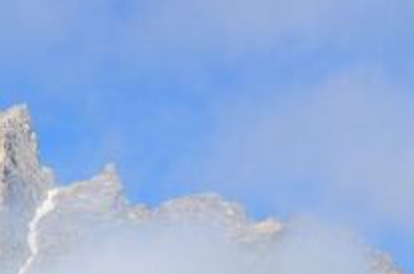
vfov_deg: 6.9
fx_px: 2237
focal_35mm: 195
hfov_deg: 10.5
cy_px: 347
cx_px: 30
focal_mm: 42
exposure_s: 1/400
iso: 200
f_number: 11
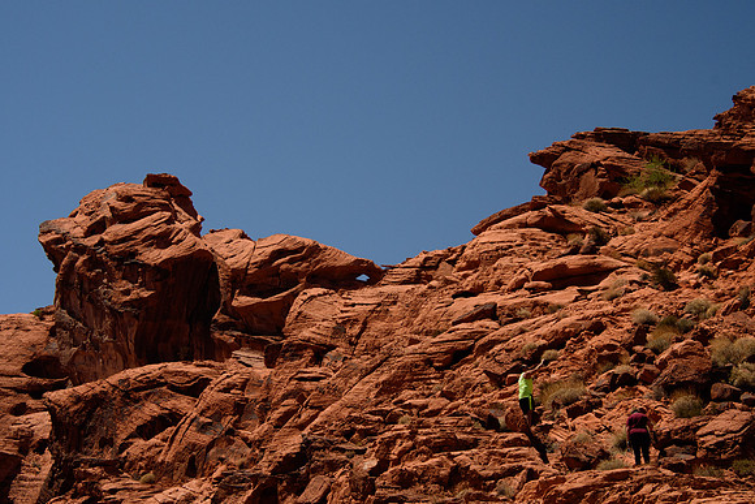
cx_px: 378
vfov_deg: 15.7
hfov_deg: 23.4
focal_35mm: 87
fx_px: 1825
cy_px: 252
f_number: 8
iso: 800
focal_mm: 58
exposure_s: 1/1250
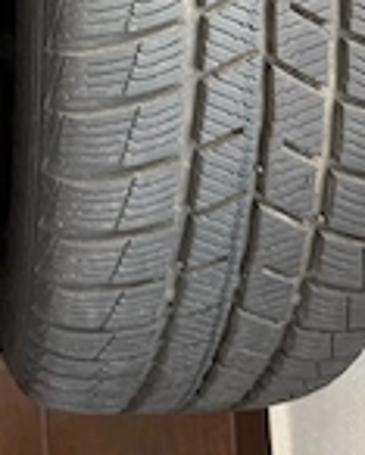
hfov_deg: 22.9
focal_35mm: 64
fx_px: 863
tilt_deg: -79.5
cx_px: -6
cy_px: -97
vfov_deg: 26.2
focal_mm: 6.76
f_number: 1.78
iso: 250
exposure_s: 1/60
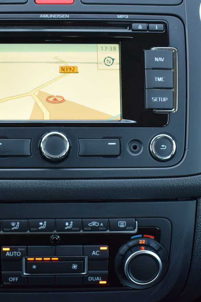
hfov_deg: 23.7
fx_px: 475
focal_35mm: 57
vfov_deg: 35.2
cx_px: 56
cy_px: 151
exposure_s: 1/60
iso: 500
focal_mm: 25
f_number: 4
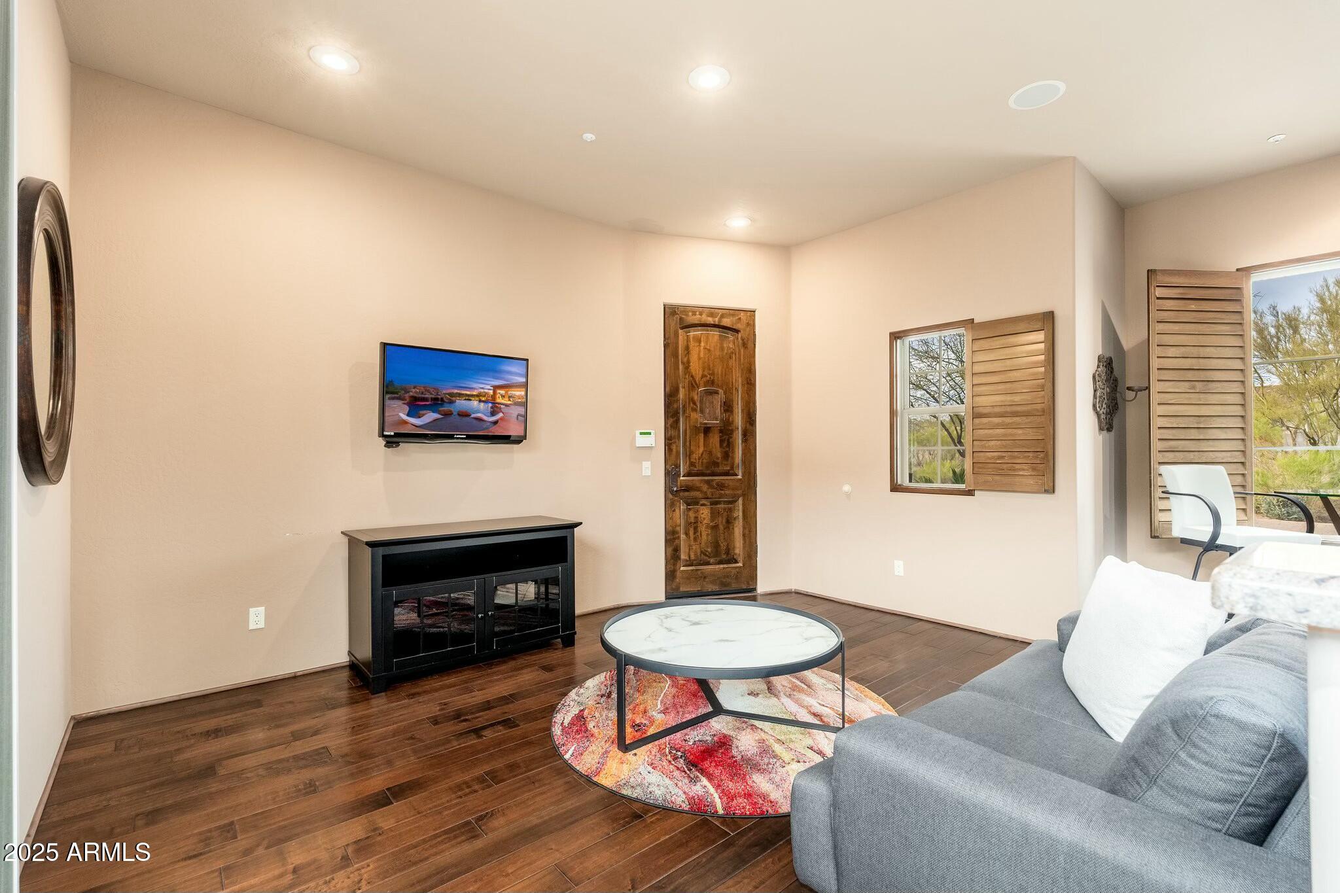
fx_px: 595
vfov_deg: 73.7
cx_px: 670
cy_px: 446
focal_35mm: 16
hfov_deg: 96.7
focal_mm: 16
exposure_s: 1/200
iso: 250
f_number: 8
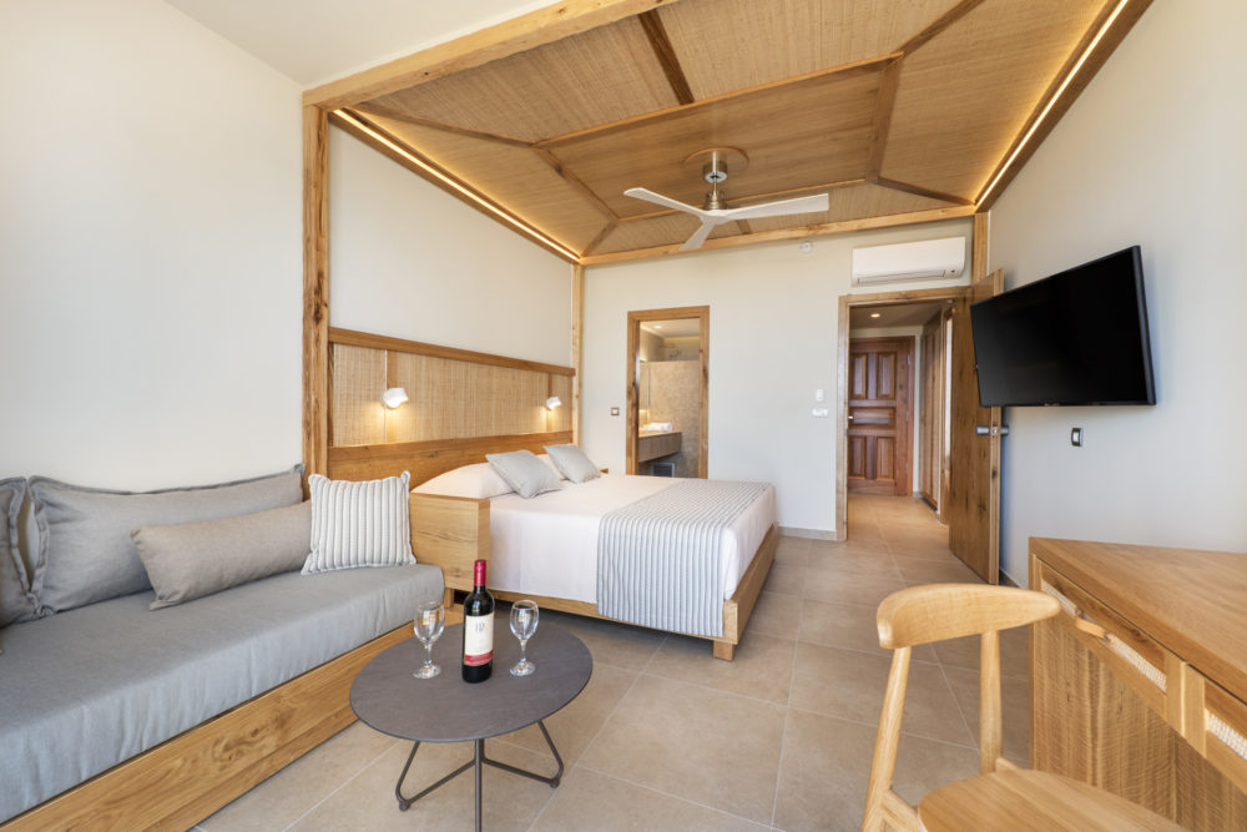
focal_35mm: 14
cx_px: 624
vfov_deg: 81.2
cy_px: 416
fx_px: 485
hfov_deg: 104.2
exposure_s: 1/6
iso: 320
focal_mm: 14
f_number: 11
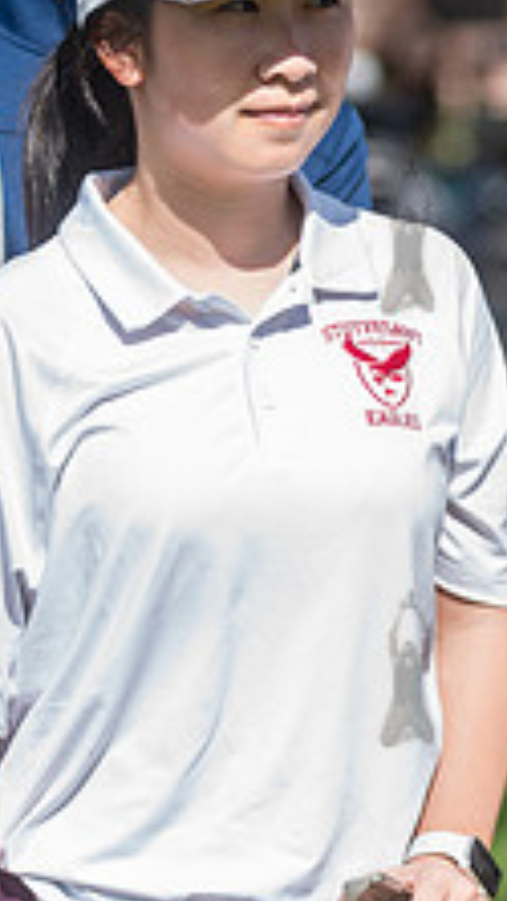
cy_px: 511
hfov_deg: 2.8
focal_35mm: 436
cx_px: -63
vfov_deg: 5.0
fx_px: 10412
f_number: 4
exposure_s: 1/500
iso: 100
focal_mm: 135
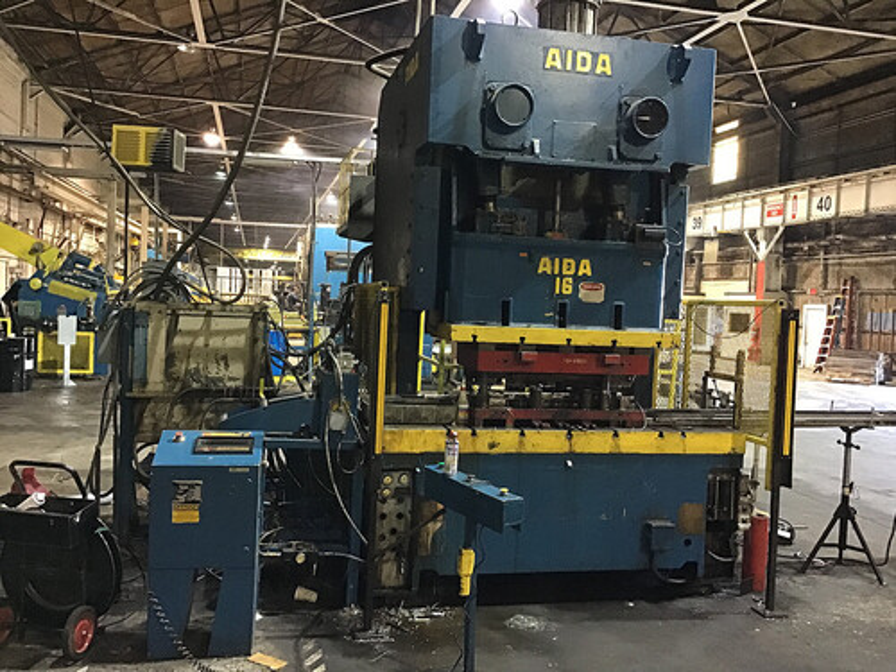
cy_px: 336
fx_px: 802
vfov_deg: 45.4
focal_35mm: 31
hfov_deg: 58.4
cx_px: 448
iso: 250
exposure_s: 1/15
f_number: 2.4
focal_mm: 3.3
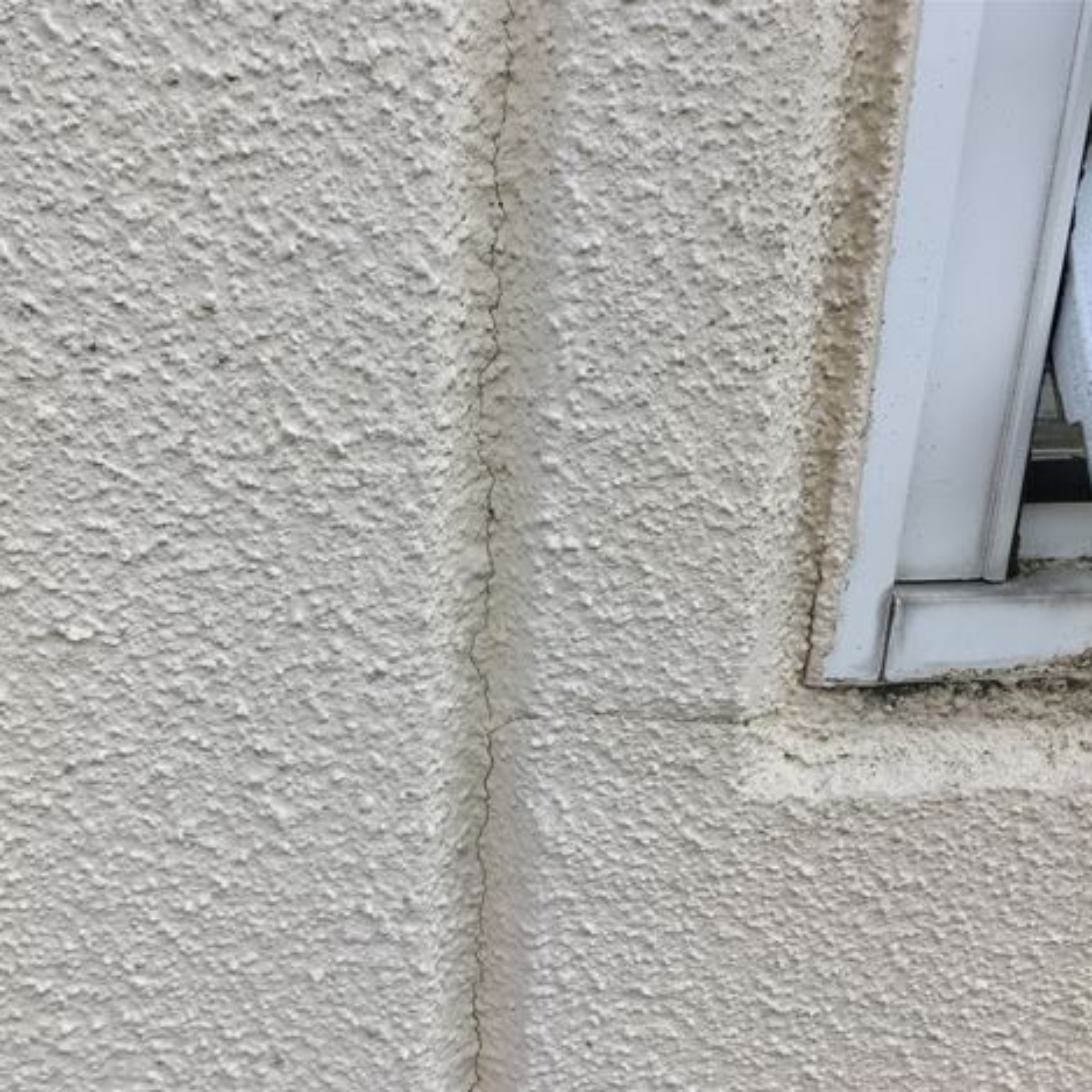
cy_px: 556
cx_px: 440
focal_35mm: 35
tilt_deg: -23.0
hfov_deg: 47.0
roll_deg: -1.1
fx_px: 1249
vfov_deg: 47.2
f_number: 2.2
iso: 25
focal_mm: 4.15
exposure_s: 1/1026
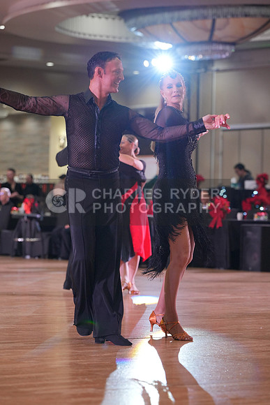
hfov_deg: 10.6
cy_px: 202
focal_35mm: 130
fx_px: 1462
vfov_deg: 15.8
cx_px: 135
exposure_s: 1/400
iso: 2000
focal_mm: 130
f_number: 4
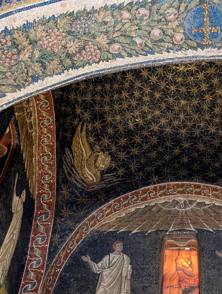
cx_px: 182
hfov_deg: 26.1
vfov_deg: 34.7
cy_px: 106
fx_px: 469
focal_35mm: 55
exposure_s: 1/33.3
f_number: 1.68
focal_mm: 6.9
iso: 969
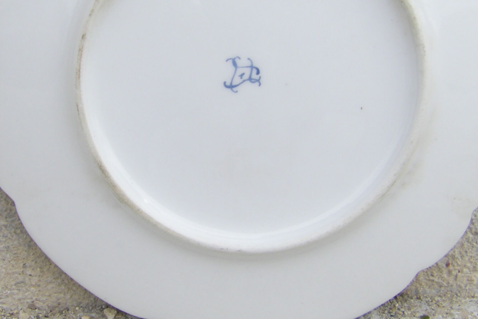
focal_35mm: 84
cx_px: 224
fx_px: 1115
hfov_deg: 24.2
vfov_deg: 16.2
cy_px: 115
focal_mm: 6.3
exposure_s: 1/100
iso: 64
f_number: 7
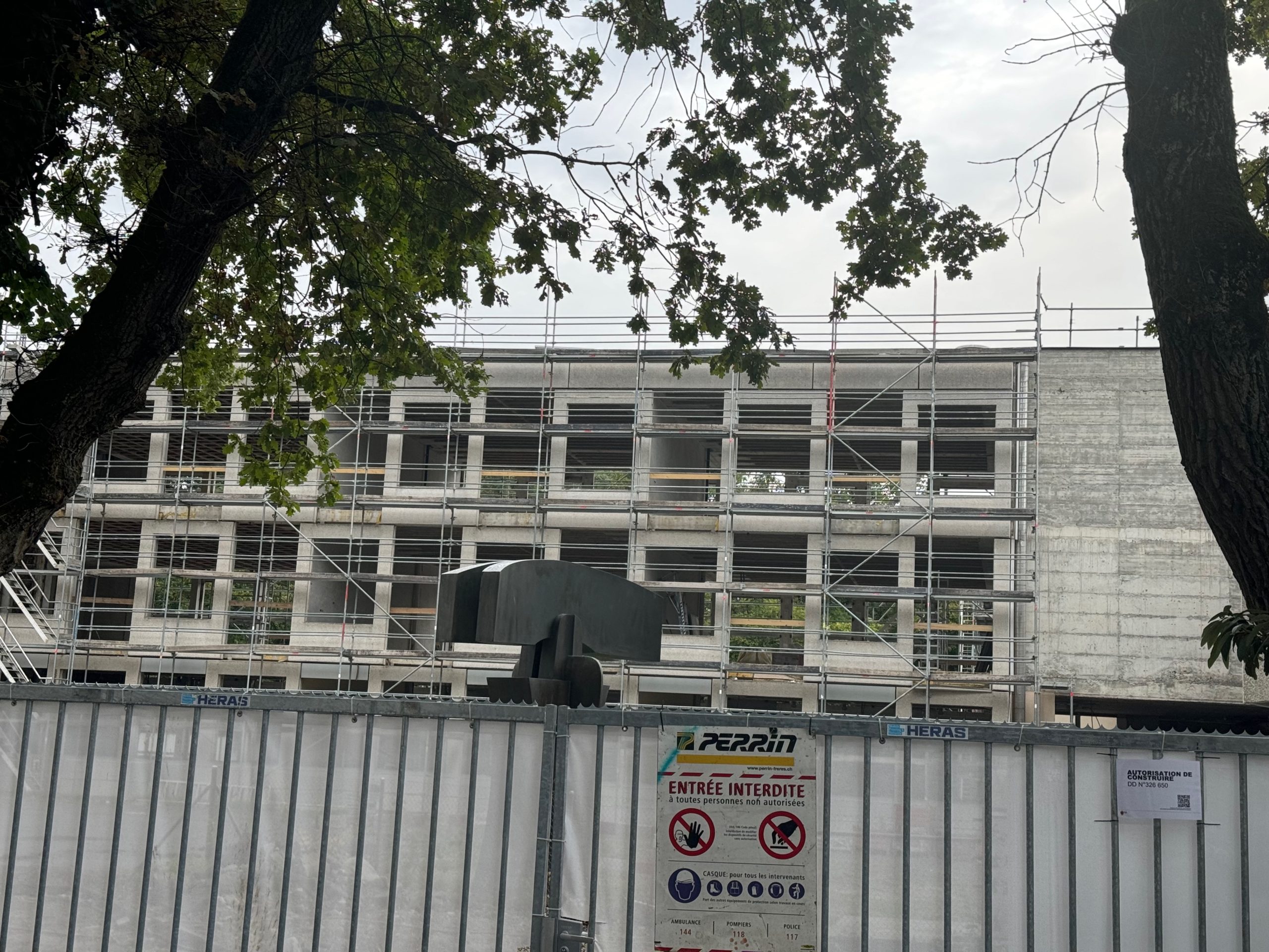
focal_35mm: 48
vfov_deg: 30.3
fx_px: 1760
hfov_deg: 39.7
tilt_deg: +10.5
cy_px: 476
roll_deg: -2.6
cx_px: 634
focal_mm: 6.76
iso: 64
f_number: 1.78
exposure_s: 1/121
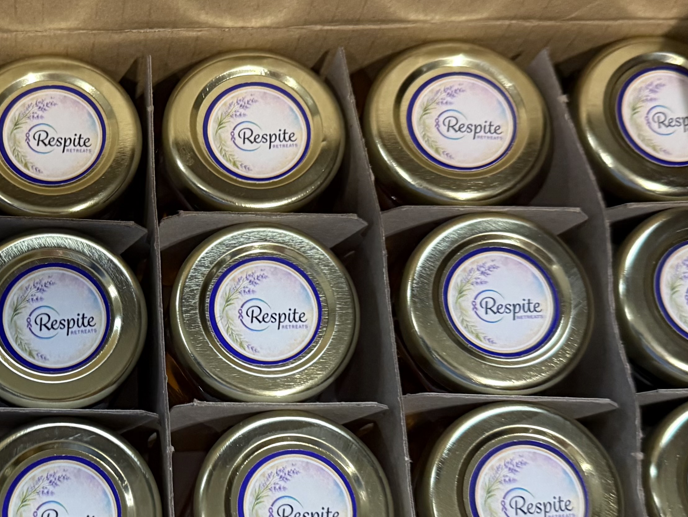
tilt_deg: -70.8
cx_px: 71
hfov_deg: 29.9
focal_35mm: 62
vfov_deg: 23.6
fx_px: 1232
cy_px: 297
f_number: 1.78
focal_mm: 6.76
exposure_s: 1/60
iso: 500
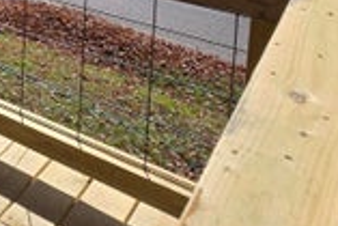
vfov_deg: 19.4
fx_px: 517
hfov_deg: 24.8
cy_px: -164
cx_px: -205
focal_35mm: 55
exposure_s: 1/3798
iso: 50
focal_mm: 2.2
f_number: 2.2
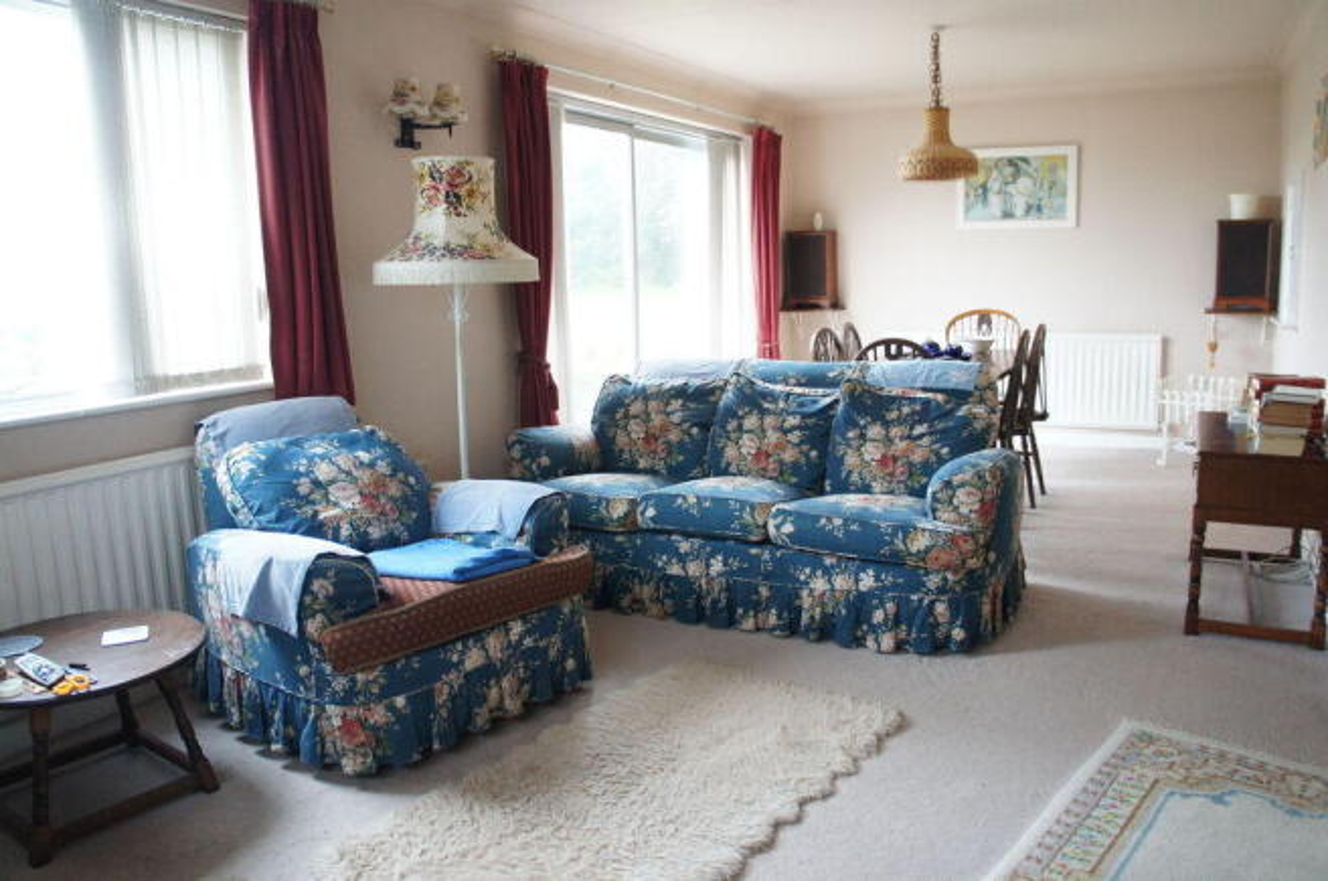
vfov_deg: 47.8
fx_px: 994
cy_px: 440
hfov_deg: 67.5
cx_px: 664
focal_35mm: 27
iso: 1600
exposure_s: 1/60
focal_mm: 18
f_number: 3.5
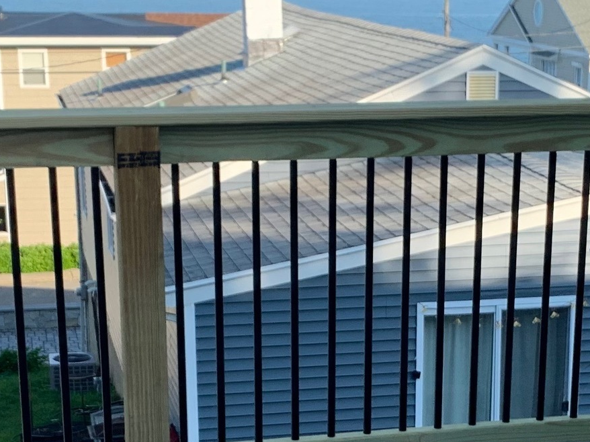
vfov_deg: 16.0
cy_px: 418
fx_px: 1551
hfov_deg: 21.4
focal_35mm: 91
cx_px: 409
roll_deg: -0.1
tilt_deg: -15.5
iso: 25
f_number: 1.8
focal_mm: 4.25
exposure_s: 1/616
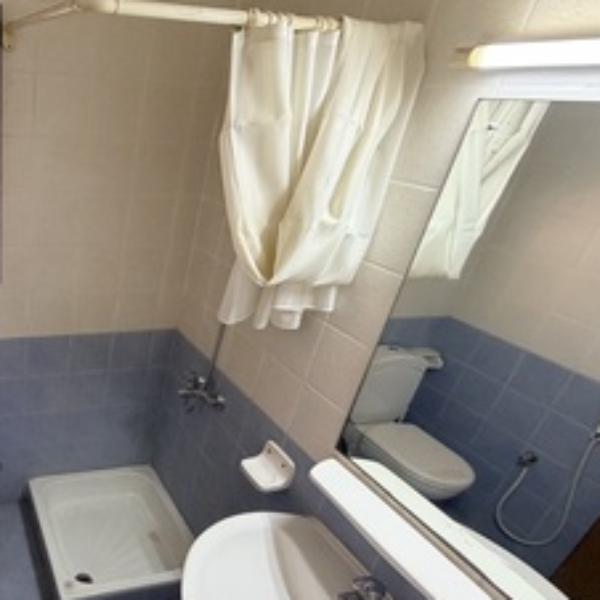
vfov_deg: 62.7
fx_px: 490
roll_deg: -3.0
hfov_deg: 54.6
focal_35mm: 25
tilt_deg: -25.0
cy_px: 341
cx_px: 57
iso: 400
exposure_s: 1/50
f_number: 2.2
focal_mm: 2.22
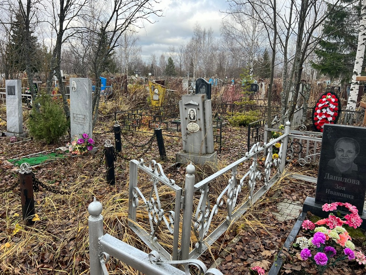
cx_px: 183
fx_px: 275
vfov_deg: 53.1
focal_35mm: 26
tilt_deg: -13.9
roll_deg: -5.1
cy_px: 138
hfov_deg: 67.3
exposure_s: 1/225
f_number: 1.5
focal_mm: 5.7
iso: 40
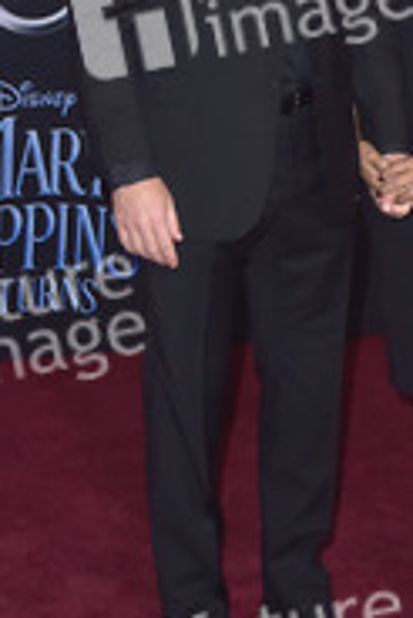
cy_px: 168
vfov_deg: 16.7
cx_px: 341
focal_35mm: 122
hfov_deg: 11.2
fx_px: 2095
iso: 400
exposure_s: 1/250
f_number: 6.3
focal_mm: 56
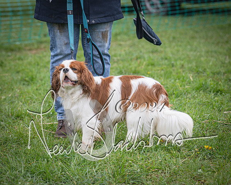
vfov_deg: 9.6
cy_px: 145
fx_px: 1097
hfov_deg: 12.0
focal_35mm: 161
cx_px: 56
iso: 400
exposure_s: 1/2000
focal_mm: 91
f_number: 4
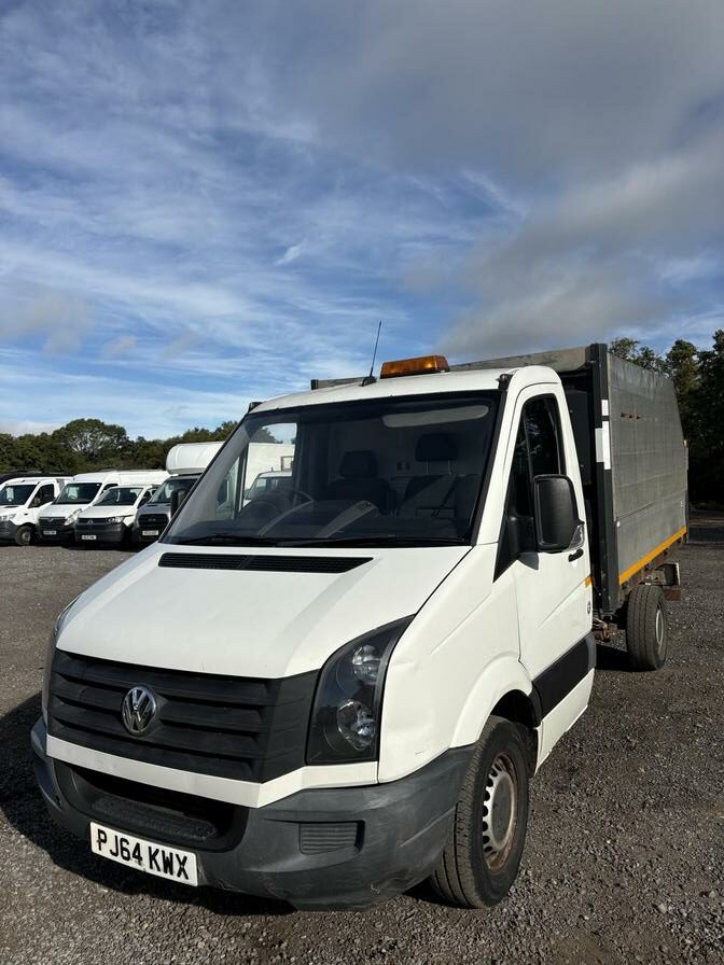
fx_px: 725
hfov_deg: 53.1
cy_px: 482
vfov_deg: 67.3
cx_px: 362
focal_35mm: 26
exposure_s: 1/6993
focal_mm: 5.96
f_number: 1.6
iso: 50
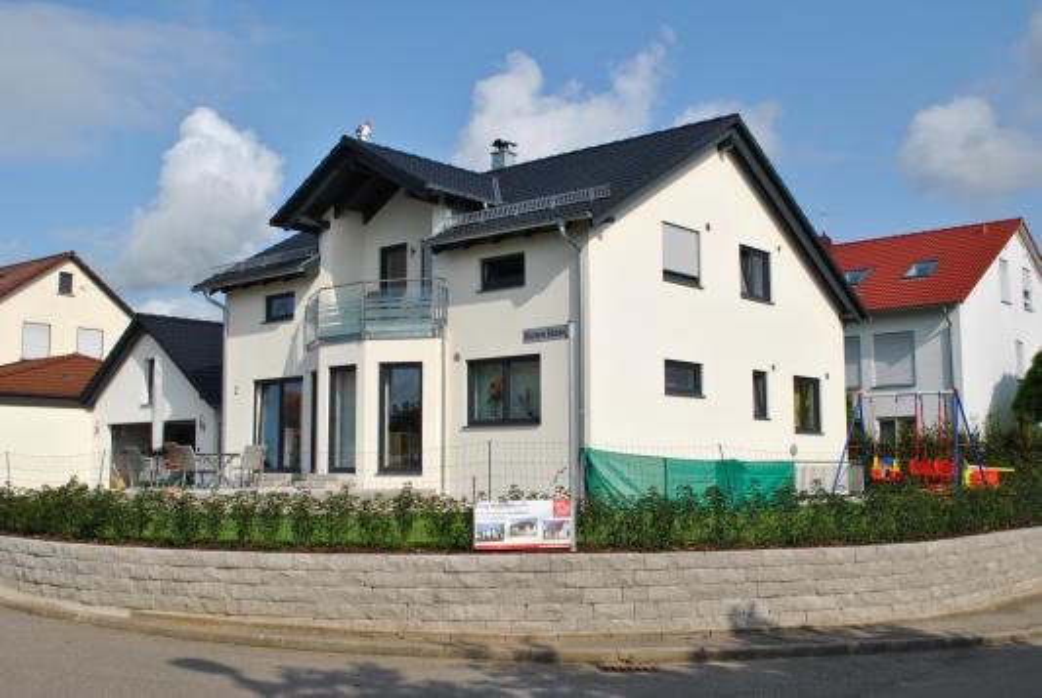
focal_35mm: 39
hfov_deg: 49.5
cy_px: 349
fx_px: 1130
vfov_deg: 34.3
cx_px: 521
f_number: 9
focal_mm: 26
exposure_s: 1/320
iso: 100
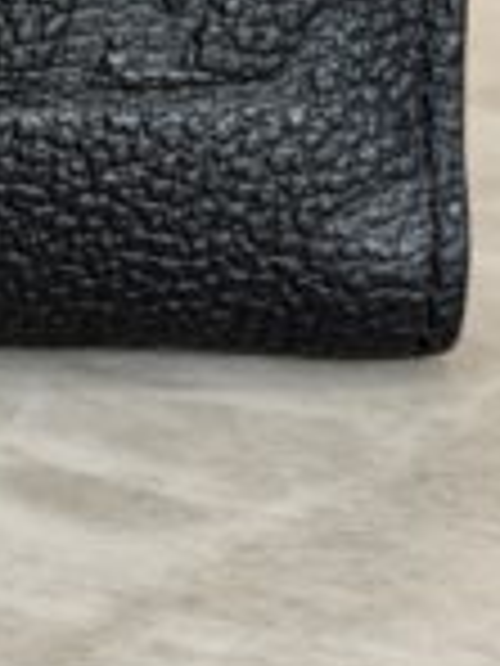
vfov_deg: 7.5
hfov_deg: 5.6
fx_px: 4988
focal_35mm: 259
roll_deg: -1.0
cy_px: -351
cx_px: -545
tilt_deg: -15.5
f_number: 1.78
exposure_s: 1/60
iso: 64
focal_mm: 6.76
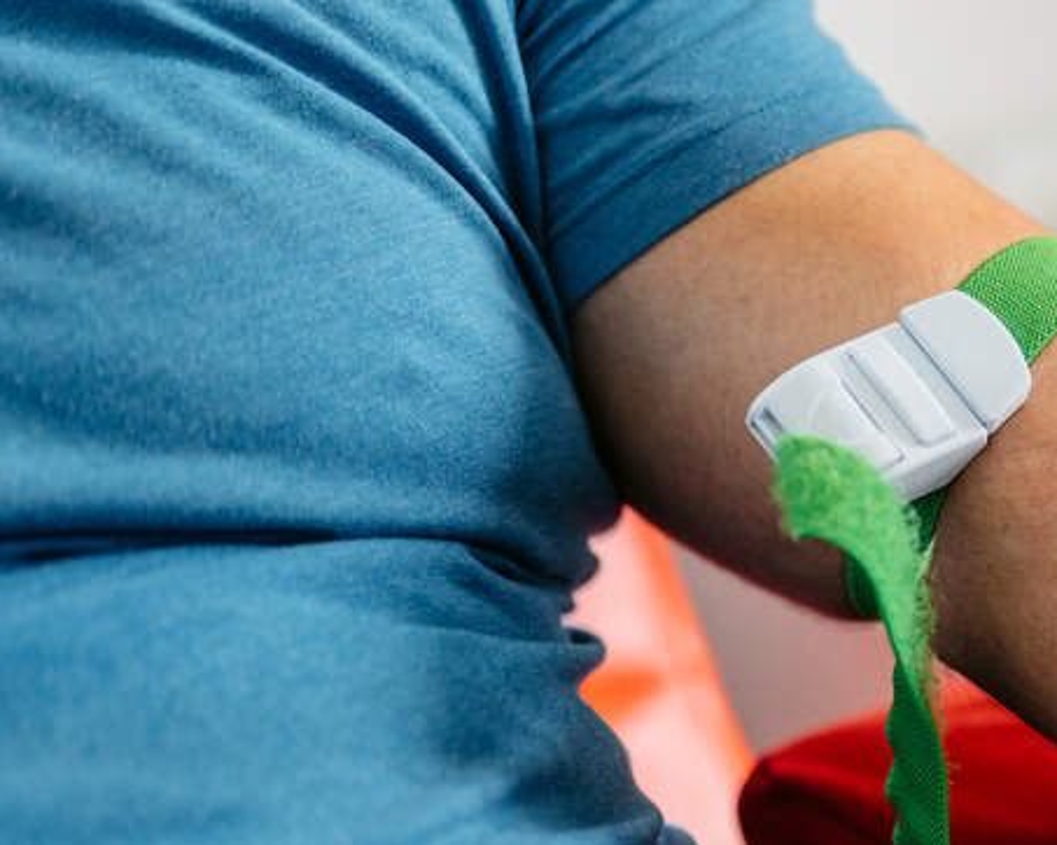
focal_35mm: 87
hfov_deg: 20.2
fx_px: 2720
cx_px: 1360
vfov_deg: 17.6
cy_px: 486
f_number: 1.4
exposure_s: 1/500
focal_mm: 35
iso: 250
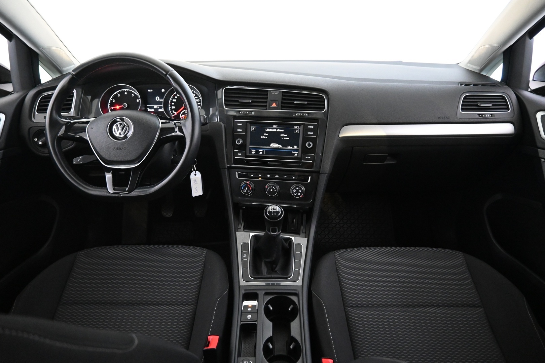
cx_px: 272
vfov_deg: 53.1
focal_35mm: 24
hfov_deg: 73.7
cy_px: 182
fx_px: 363
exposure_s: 1/25
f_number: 3.5
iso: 5600
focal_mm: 16
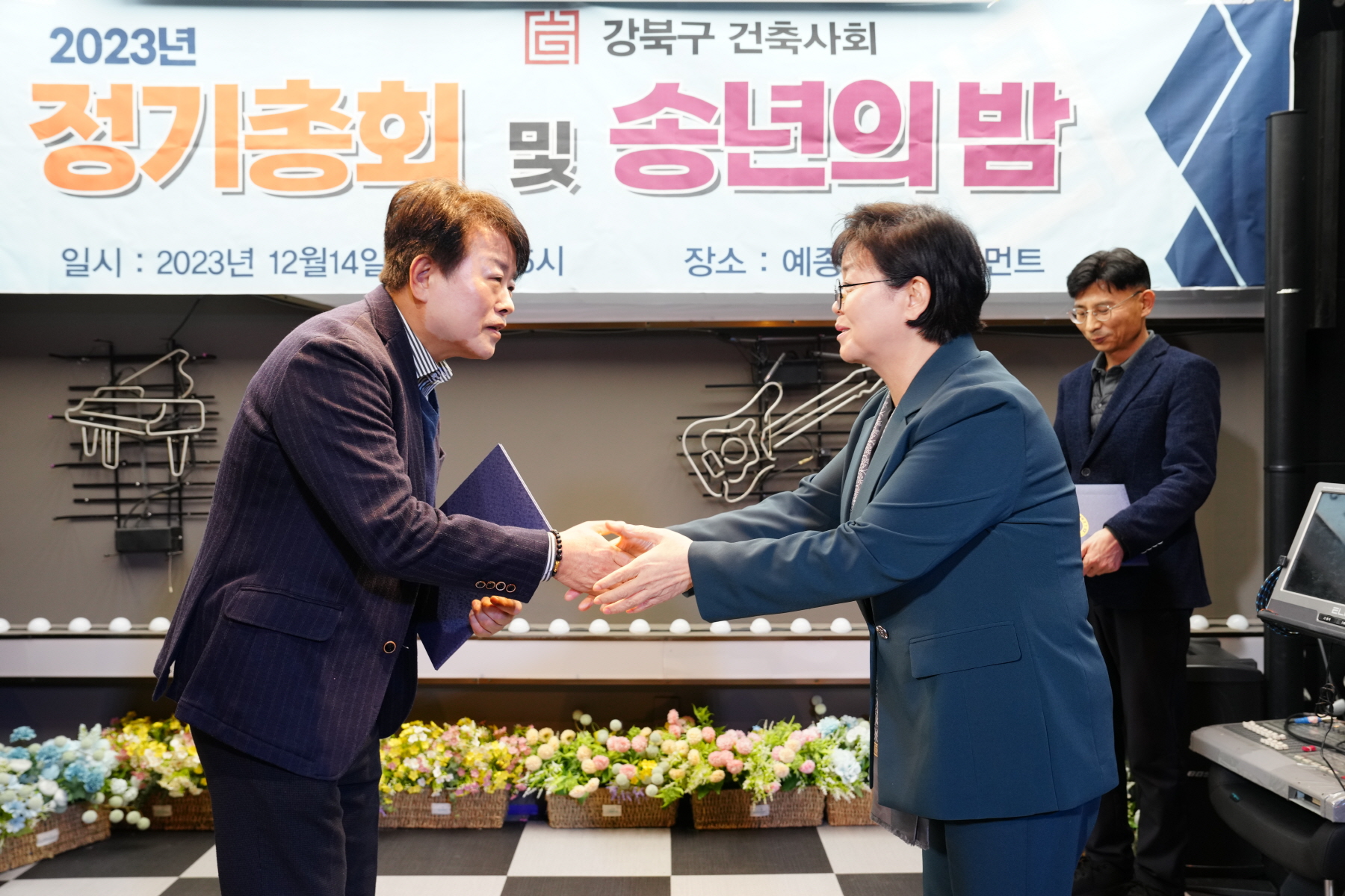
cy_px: 448
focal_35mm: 30
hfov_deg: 61.9
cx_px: 672
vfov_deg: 43.6
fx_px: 1121
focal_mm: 30
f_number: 4.5
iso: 1000
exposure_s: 1/160
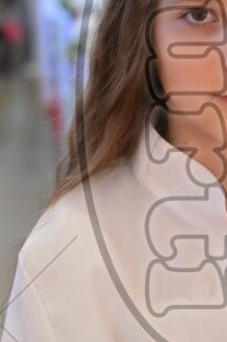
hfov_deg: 10.1
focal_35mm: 135
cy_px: 101
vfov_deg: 15.2
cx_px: 212
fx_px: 1280
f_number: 4.5
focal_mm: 65
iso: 10000
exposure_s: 1/125
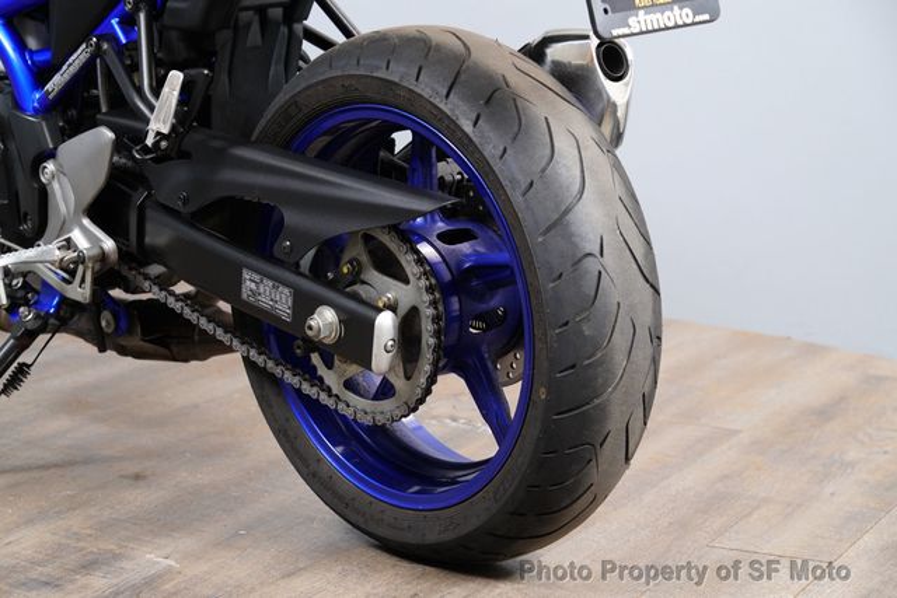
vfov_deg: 14.1
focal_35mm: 97
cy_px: 299
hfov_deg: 21.0
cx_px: 448
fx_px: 2417
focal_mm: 97
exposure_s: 1/100
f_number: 7.1
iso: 5000
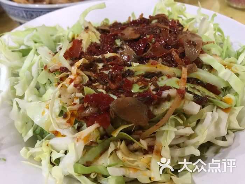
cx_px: 122
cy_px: 92
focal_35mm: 28
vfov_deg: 49.7
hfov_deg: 63.4
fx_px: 198
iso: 100
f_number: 1.8
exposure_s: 1/17
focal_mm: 3.99
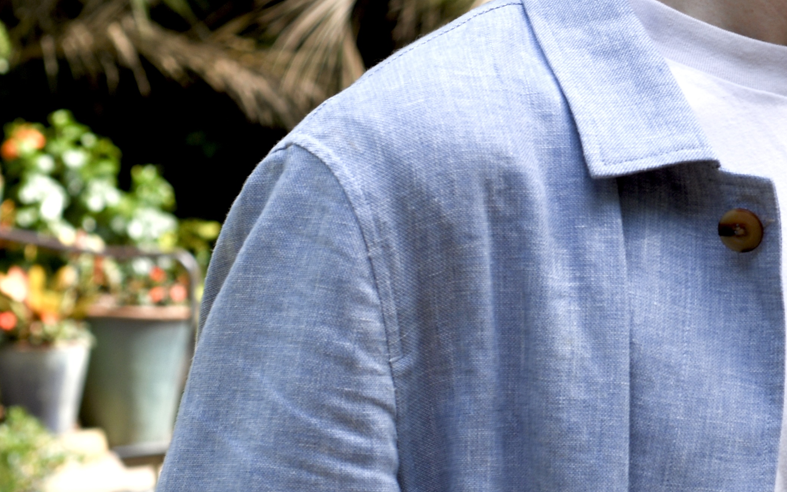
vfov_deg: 6.5
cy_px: 240
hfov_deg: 10.1
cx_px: 1139
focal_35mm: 201
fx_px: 4311
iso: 100
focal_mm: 50
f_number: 5.6
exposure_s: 1/125
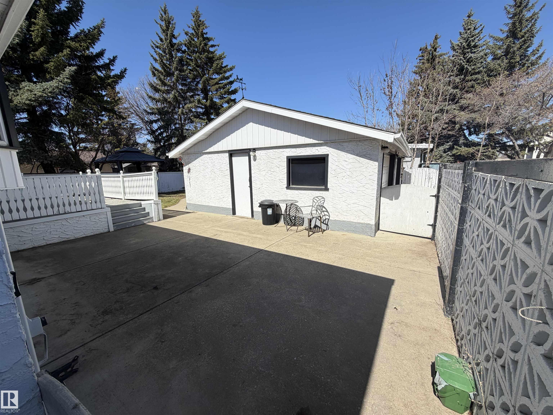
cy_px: 208
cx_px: 276
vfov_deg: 85.7
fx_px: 224
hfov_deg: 102.1
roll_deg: +1.4
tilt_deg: -11.5
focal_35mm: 14
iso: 20
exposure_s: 1/970
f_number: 2.2
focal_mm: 2.22
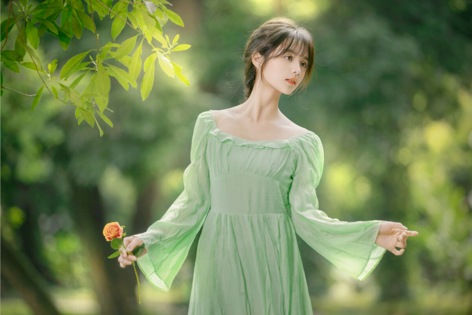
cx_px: 236
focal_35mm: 199
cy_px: 158
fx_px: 2609
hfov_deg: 10.3
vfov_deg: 6.9
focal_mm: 200
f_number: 2.8
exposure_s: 1/400
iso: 100
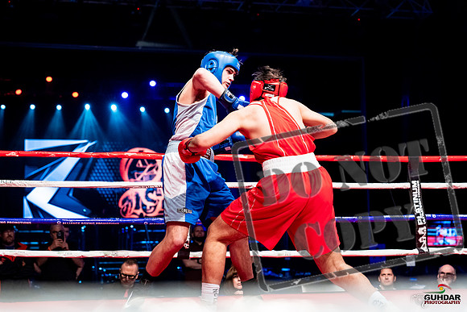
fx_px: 743
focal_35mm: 57
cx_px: 223
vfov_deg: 23.7
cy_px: 155
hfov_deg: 34.9
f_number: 2.8
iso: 4000
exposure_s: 1/1000
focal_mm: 53
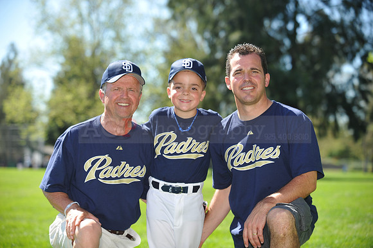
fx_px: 953
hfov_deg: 22.2
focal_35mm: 92
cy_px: 124
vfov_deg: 14.8
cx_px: 186
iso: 200
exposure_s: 1/640
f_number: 4
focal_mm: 92
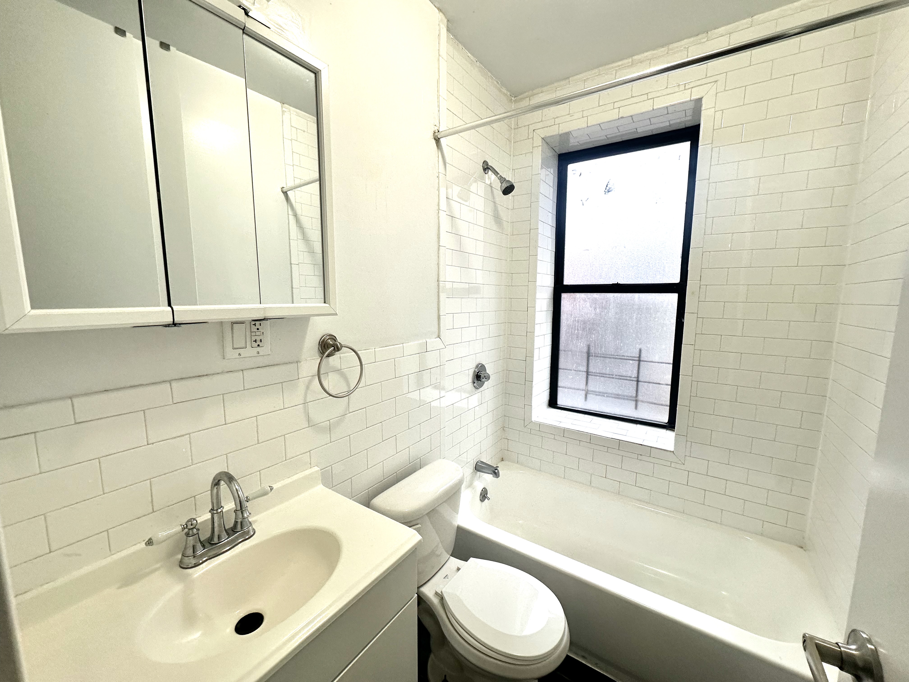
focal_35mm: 14
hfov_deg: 102.1
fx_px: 368
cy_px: 341
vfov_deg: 85.7
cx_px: 454
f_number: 2.2
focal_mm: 2.22
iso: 125
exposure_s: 1/120
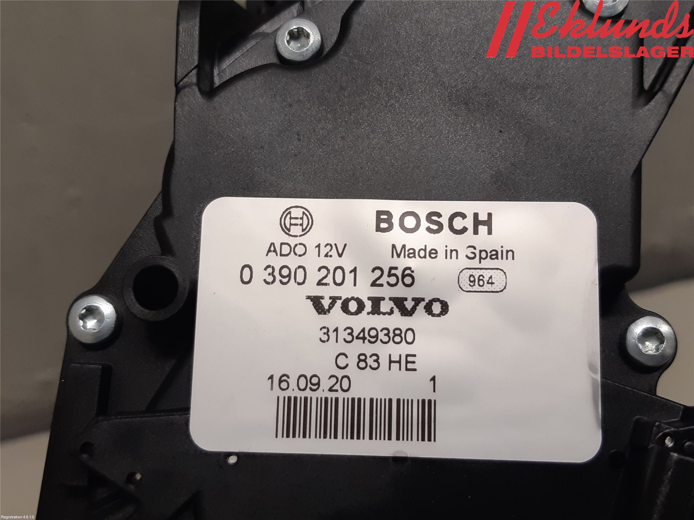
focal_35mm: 26
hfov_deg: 67.3
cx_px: 347
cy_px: 260
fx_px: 521
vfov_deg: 53.1
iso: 64
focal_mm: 3.93
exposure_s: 1/60
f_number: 1.7
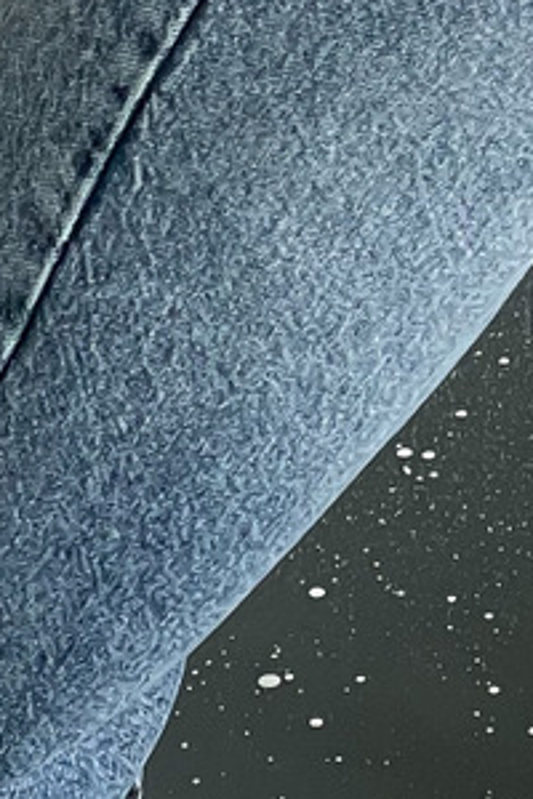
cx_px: 498
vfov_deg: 7.0
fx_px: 6395
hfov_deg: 4.8
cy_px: -378
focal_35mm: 288
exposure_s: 1/120
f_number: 2
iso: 80
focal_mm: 6
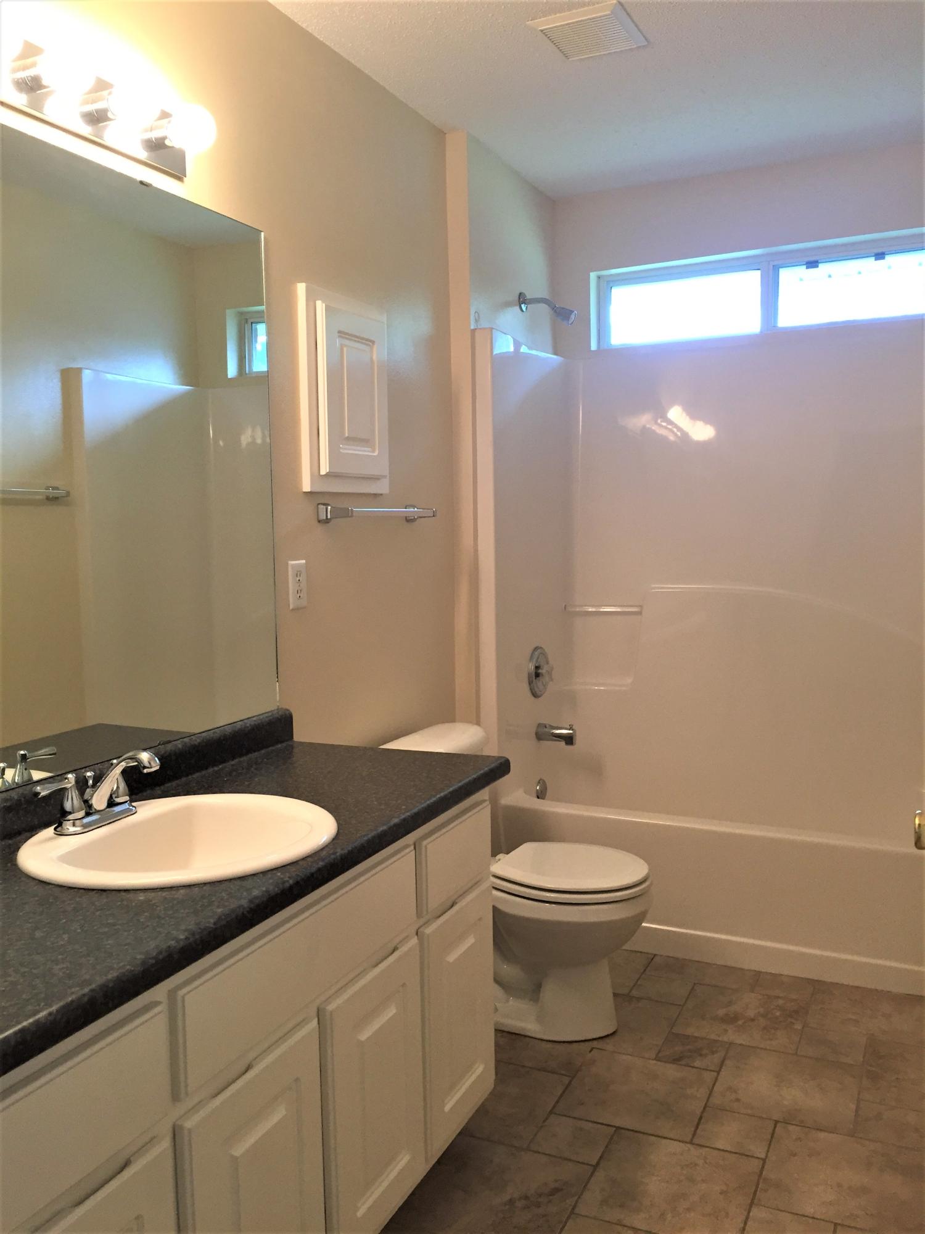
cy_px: 617
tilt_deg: -4.3
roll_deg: +1.0
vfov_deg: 61.7
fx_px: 1033
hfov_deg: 48.2
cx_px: 462
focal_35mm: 29
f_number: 2.2
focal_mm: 4.15
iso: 50
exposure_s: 1/30
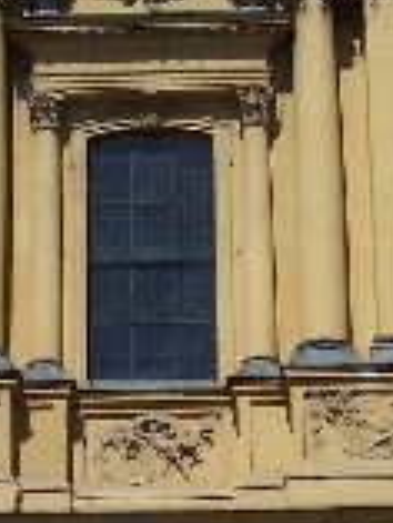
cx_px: 158
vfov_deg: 13.4
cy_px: 526
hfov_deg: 10.2
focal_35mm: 145
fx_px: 2192
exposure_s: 1/1000
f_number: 4.8
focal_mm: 8
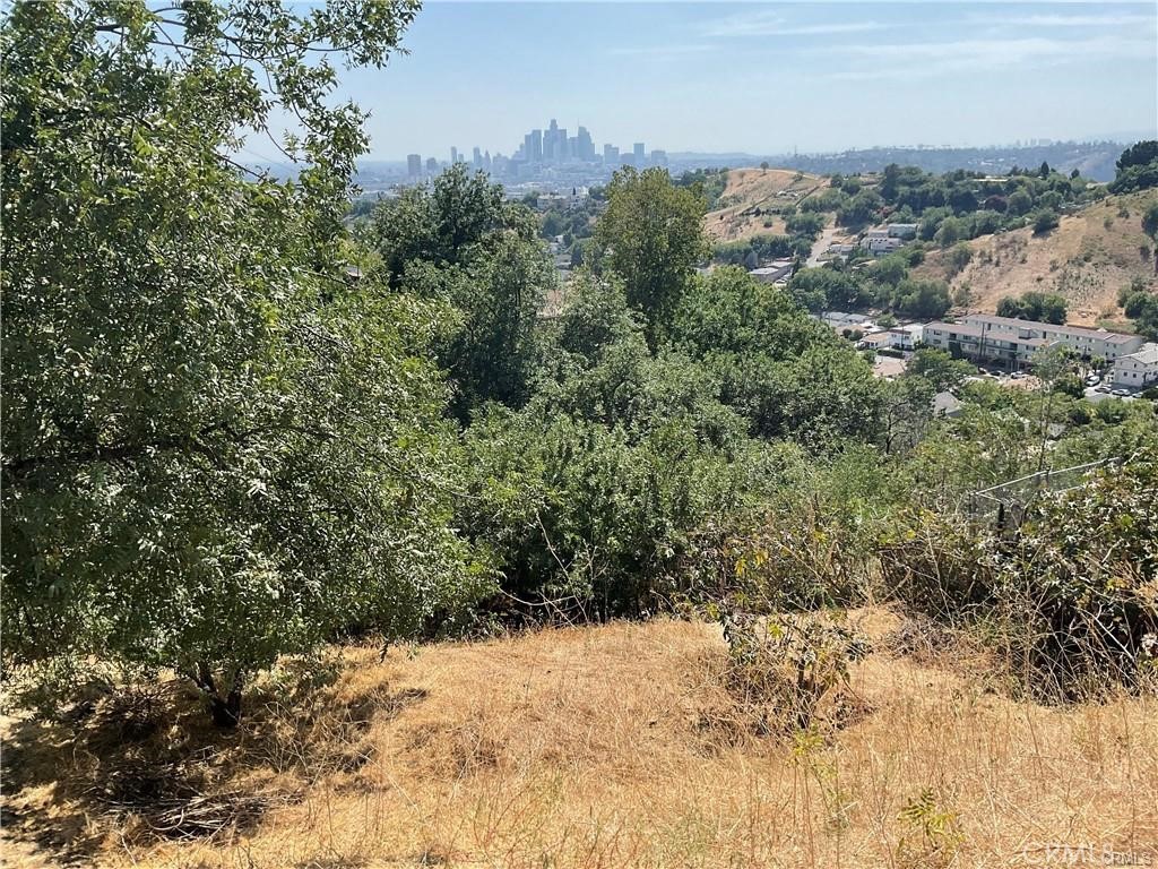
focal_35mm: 29
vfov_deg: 48.2
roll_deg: +0.0
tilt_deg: -16.7
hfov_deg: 61.7
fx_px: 970
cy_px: 434
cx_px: 579
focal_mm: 3
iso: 16
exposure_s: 1/1311
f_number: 1.8
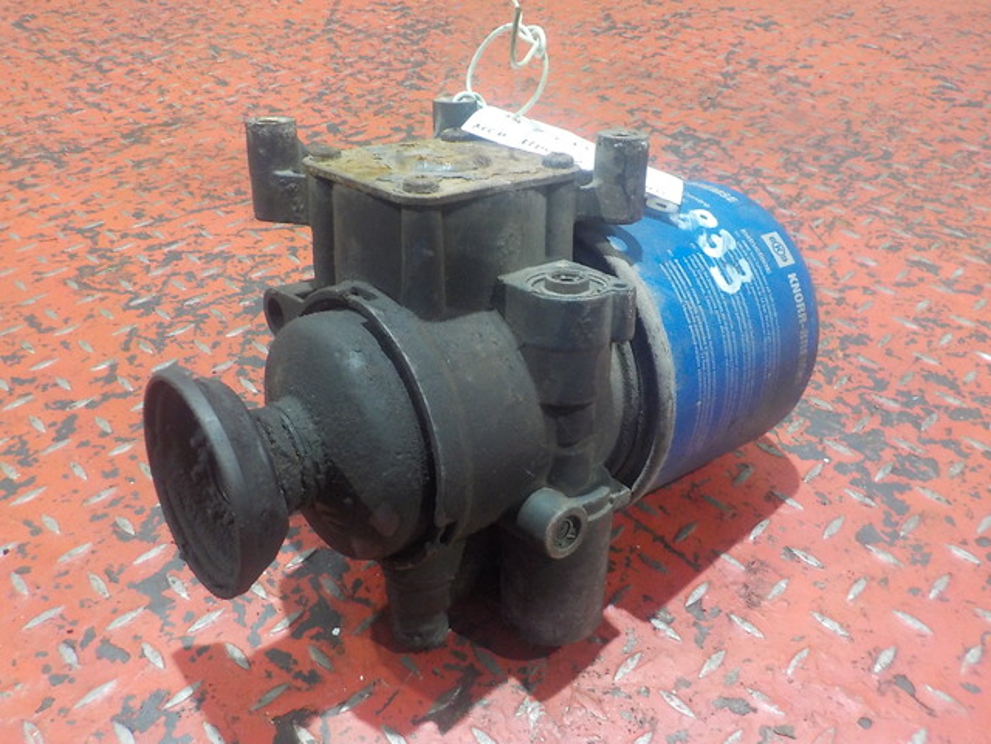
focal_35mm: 30
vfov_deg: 46.8
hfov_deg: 60.0
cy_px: 372
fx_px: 859
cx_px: 496
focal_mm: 4.1
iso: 400
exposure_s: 1/8
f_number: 3.3
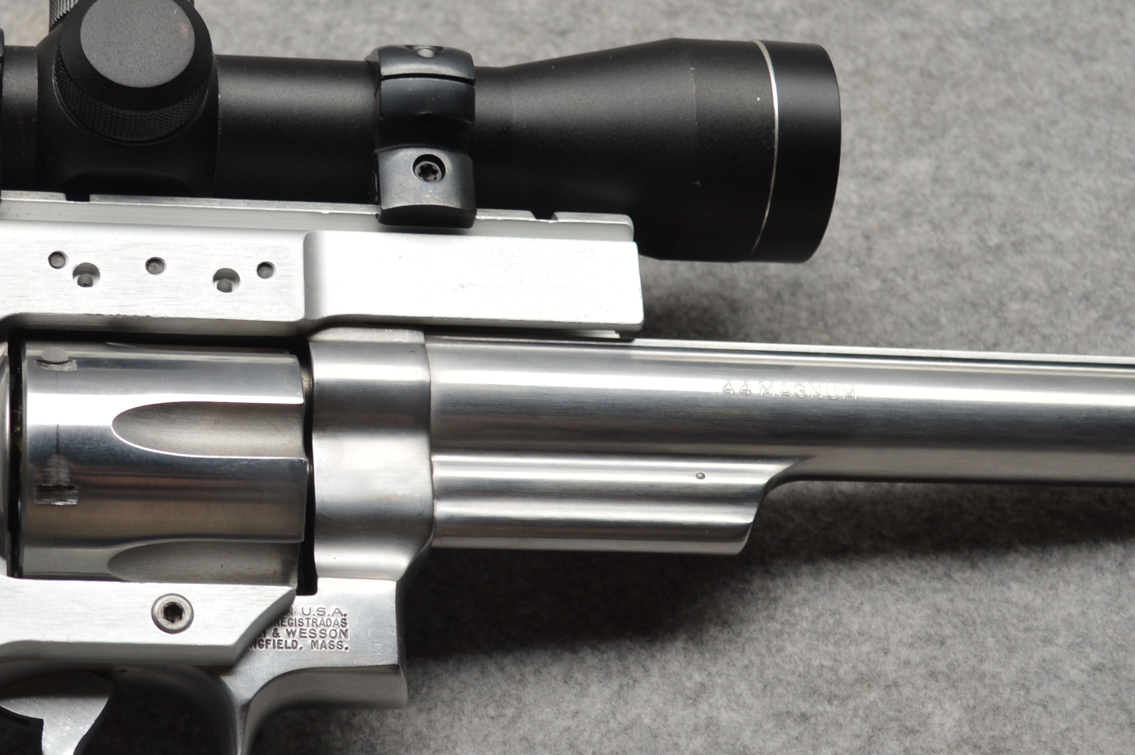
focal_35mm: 90
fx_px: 2835
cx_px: 317
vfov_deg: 15.1
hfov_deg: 22.5
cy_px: 530
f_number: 4.5
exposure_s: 1/200
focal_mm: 26
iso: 100
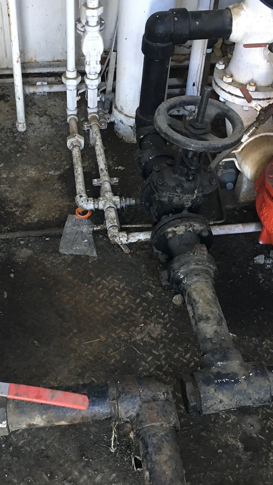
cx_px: 102
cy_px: 243
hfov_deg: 27.6
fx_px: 553
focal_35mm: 43
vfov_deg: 47.4
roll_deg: -1.4
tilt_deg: -41.0
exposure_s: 1/30
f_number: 2.2
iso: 160
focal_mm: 4.15
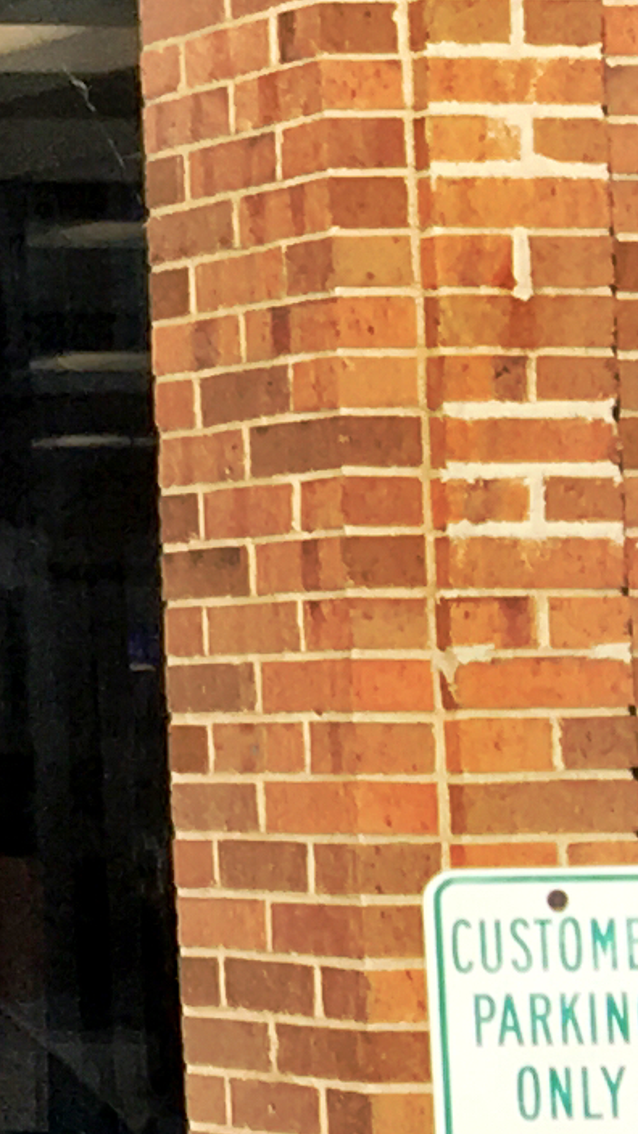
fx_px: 5444
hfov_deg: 5.6
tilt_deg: +4.8
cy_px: 333
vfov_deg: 11.9
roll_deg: -0.1
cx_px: -2109
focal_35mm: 181
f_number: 2.2
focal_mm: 4.15
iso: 25
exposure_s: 1/1603
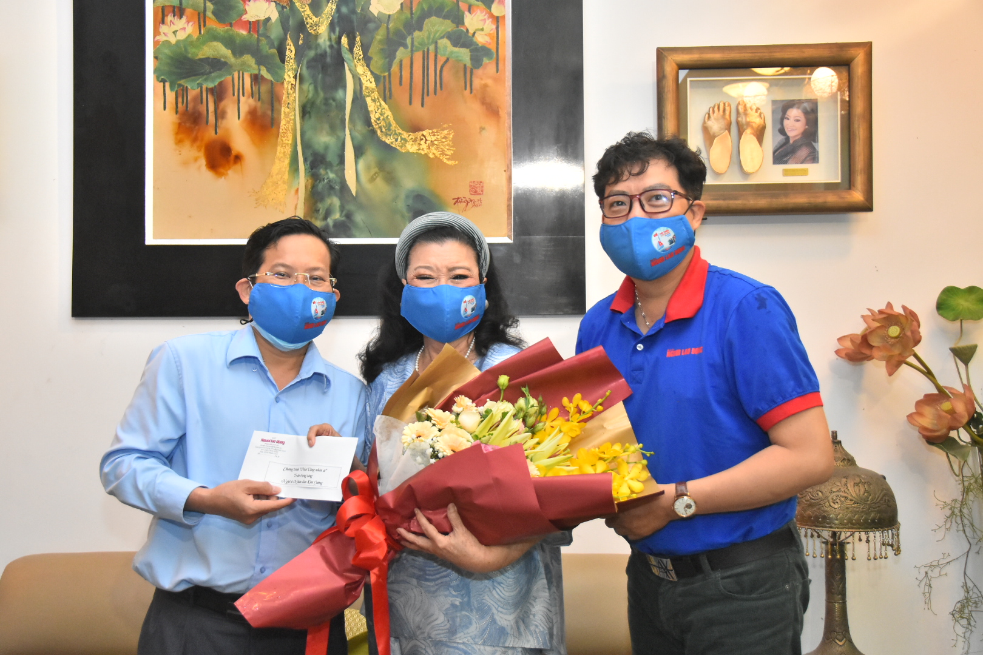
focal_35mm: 42
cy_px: 328
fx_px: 1147
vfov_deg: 31.9
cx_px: 492
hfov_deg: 46.4
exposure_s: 1/125
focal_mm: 28
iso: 3200
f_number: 4
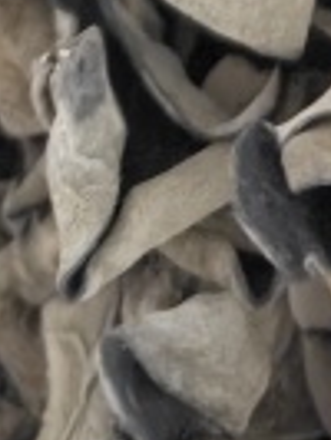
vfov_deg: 7.7
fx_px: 2342
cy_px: -1246
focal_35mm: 184
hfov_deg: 7.8
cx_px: 579
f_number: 1.8
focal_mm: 5.43
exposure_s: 1/25
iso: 1600
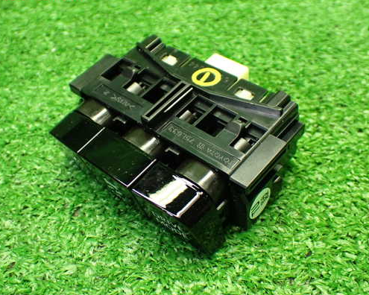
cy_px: 151
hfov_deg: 41.1
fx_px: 491
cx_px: 165
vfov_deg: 33.4
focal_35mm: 45
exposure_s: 1/60
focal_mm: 6.83
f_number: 2.7
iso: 800
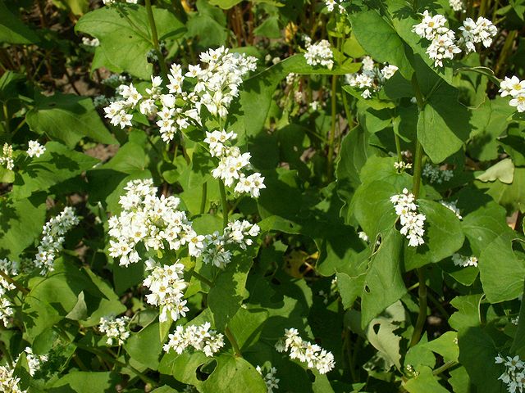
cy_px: 196
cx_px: 262
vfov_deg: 30.3
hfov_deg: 39.7
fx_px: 728
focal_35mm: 48
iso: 50
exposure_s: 1/250
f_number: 8
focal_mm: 7.99
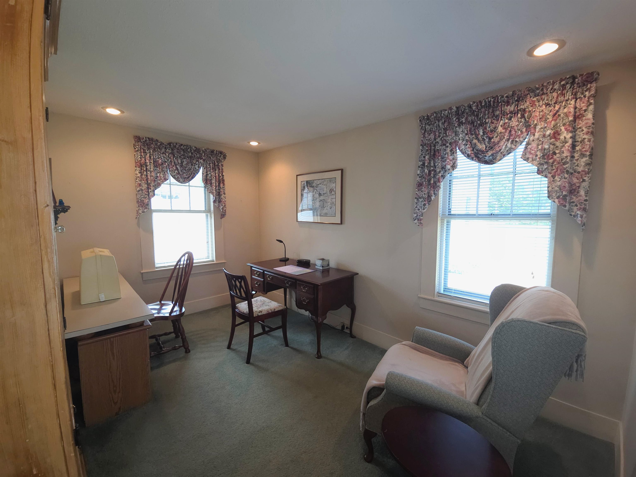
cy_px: 238
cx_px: 318
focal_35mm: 13
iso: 64
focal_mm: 2.2
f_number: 2.2
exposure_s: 1/30
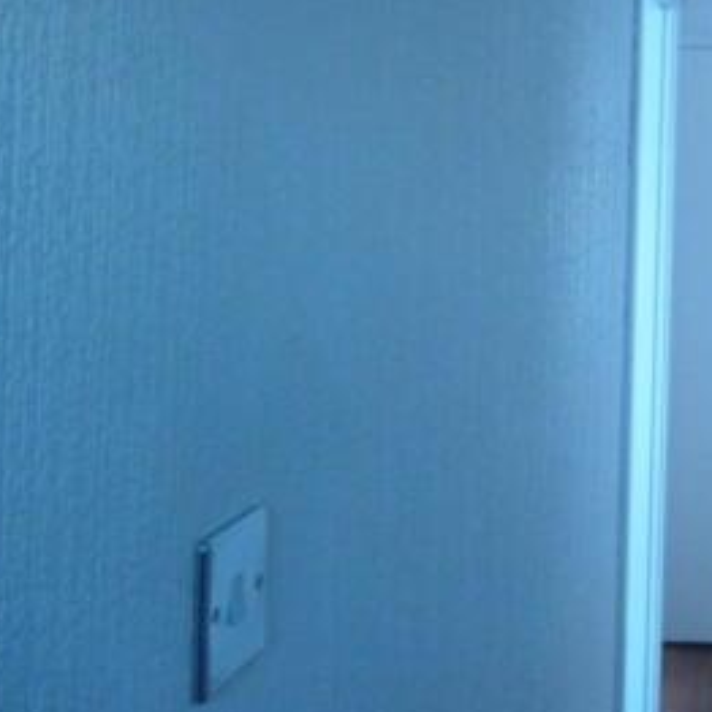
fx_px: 1280
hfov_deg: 28.7
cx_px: 751
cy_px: 151
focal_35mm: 55
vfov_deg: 30.4
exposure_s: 1/40
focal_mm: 5
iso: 800
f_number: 3.1
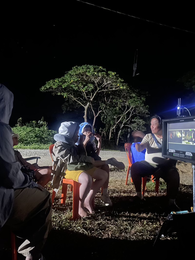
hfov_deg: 53.1
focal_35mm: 26
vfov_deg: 67.3
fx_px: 195
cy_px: 130
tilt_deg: +0.4
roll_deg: -3.7
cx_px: 98
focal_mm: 4.2
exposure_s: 1/4
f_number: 1.6
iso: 640
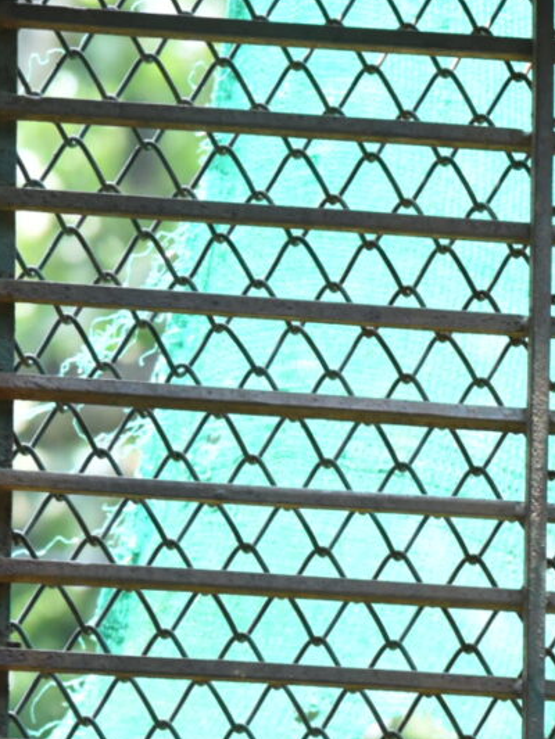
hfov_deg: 3.0
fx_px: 10364
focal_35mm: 485
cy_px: 810
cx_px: 1217
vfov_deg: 4.1
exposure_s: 1/160
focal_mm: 105
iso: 720
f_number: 5.6
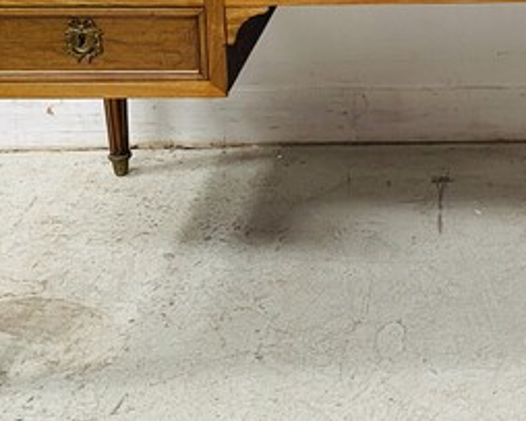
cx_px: 458
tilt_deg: -20.8
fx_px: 996
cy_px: 48
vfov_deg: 23.3
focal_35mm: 64
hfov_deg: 28.6
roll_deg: +0.9
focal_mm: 4.25
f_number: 1.8
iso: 125
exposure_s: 1/72
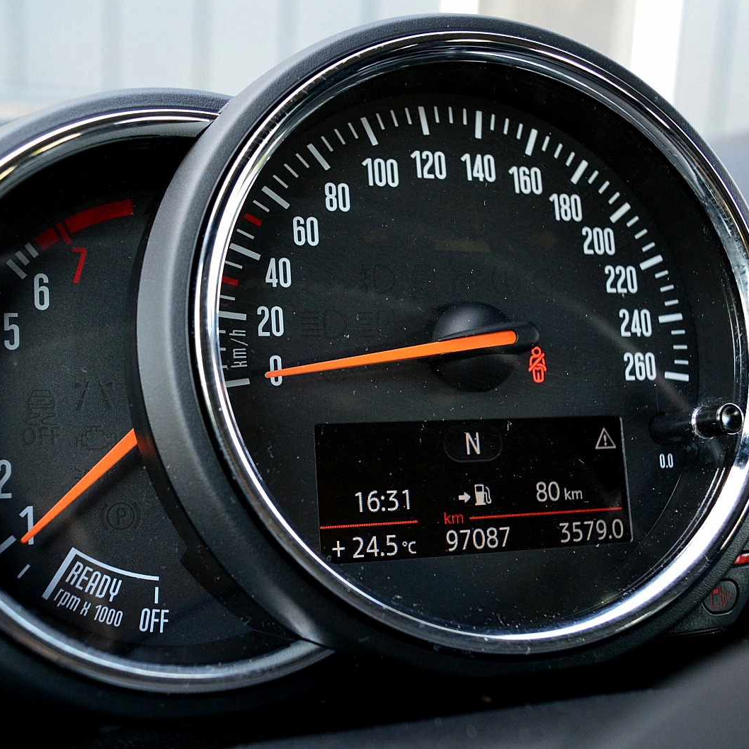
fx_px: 1053
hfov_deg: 39.1
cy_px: 379
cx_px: 323
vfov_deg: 39.2
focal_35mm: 43
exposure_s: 1/60
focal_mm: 22
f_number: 5.6
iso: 800
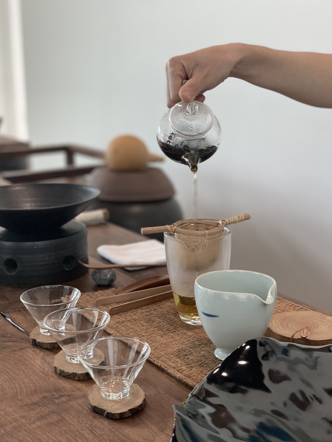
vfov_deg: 34.9
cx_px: 159
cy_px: 228
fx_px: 703
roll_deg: +0.9
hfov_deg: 26.6
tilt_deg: -13.5
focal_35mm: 55
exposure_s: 1/120
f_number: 2
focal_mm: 6
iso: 200
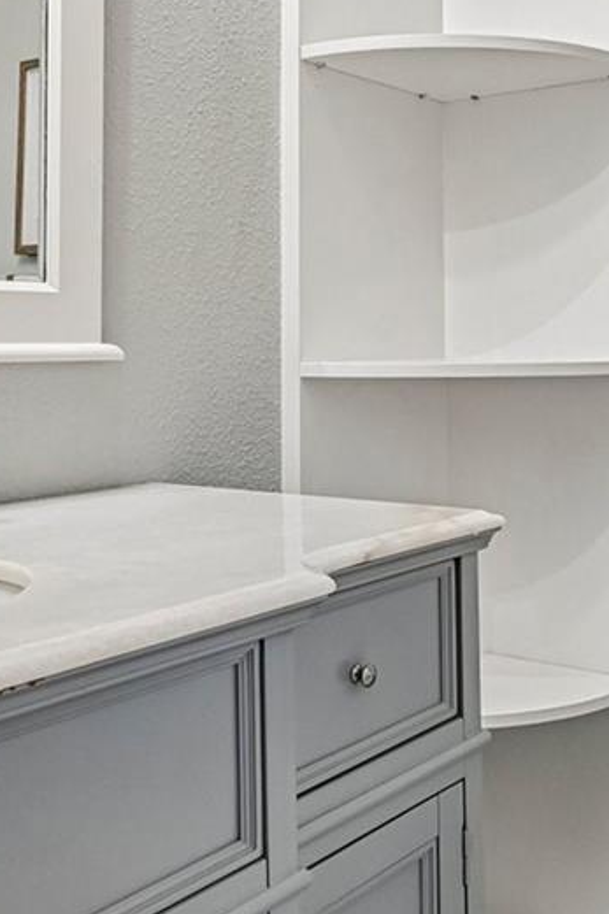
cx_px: 455
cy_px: 323
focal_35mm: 43
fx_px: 1092
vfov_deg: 44.9
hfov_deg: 30.7
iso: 400
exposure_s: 1/13
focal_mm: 14
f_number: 10
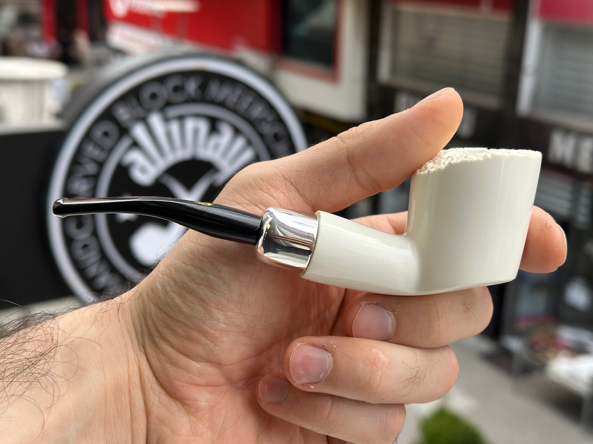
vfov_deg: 30.3
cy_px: 222
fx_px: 822
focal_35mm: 48
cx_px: 296
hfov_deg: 39.7
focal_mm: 6.86
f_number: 1.78
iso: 64
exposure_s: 1/714
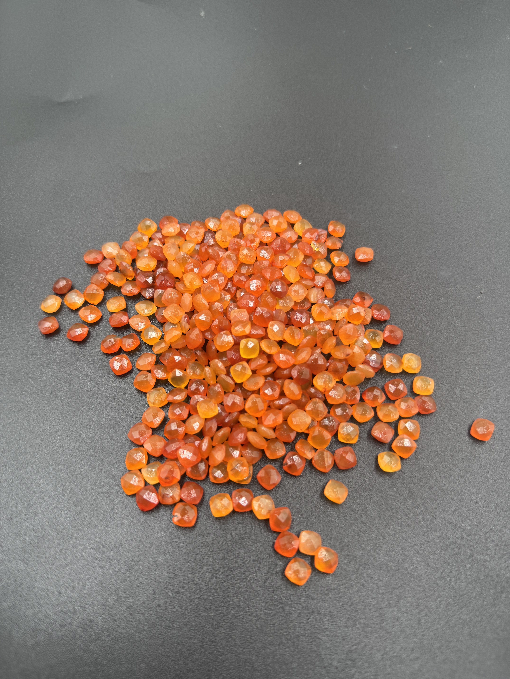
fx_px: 471
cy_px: 340
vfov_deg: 71.6
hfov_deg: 56.8
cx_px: 255
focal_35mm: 24
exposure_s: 1/121
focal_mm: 6.76
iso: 64
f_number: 1.78
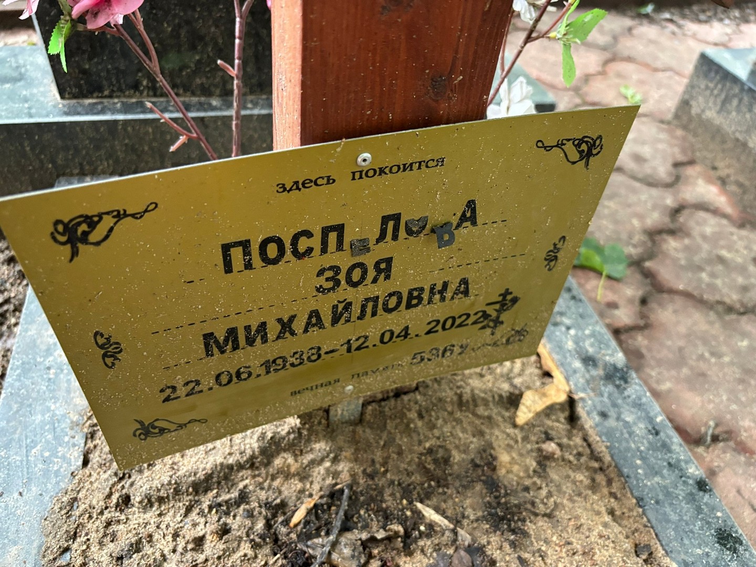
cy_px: 284
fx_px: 568
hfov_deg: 67.3
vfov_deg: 53.1
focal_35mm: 26
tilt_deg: -43.5
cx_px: 378
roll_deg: -1.6
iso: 500
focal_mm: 5.96
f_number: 1.6
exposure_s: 1/60
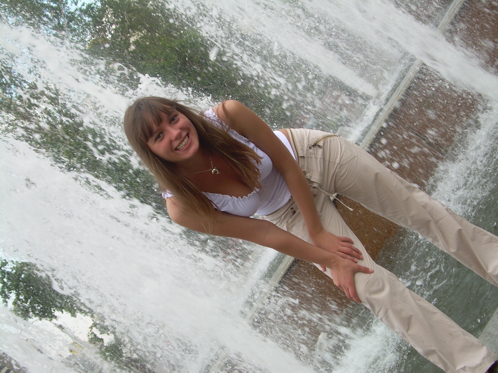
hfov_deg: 31.7
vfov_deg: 24.0
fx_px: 878
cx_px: 249
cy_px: 186
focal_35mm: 61
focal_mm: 10.3
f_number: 3.4
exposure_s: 1/149
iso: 50
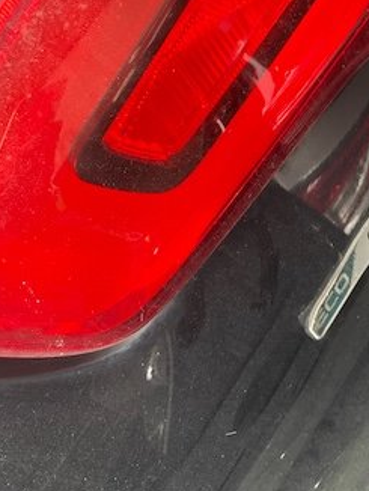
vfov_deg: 35.1
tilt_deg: -40.2
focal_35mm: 51
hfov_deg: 28.6
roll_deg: +44.6
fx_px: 724
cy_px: 39
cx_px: 188
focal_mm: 4.25
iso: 125
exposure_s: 1/60
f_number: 1.8
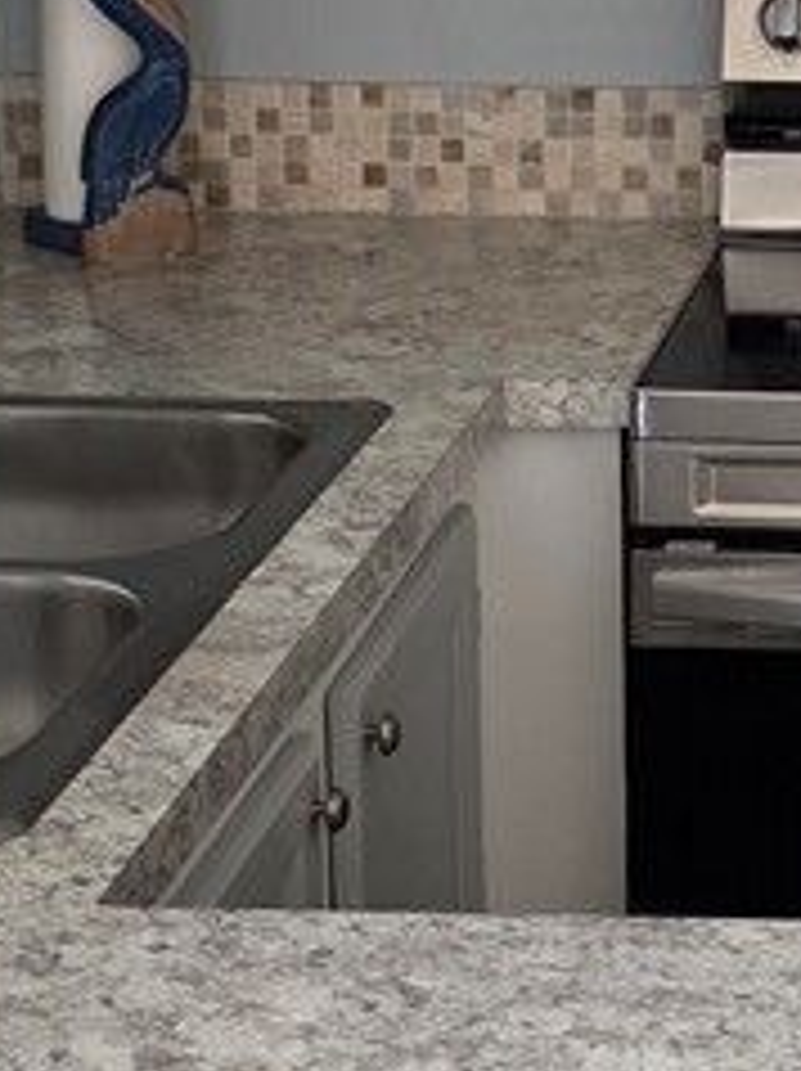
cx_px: 1017
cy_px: 324
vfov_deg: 19.8
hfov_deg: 14.3
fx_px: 3060
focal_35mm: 99
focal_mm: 6.3
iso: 200
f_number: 1.7
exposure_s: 1/180
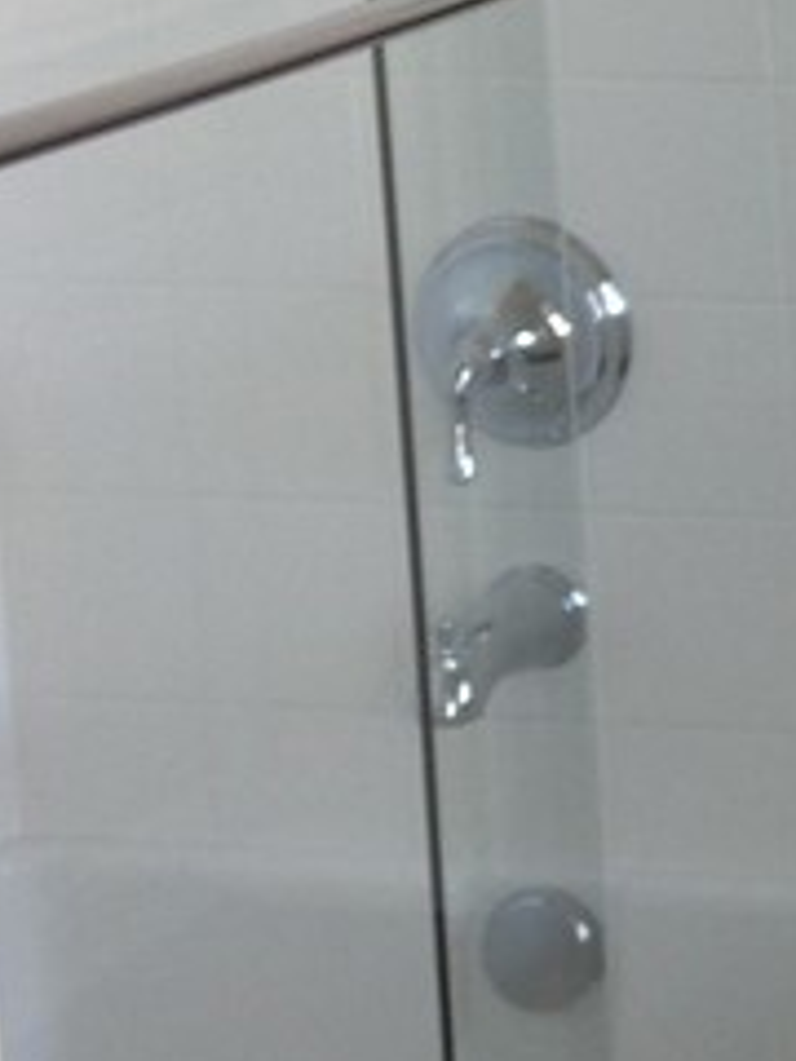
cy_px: 168
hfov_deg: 10.0
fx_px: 4323
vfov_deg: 13.9
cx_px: 1411
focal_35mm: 141
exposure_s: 1/20
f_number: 2.4
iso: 80
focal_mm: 4.13
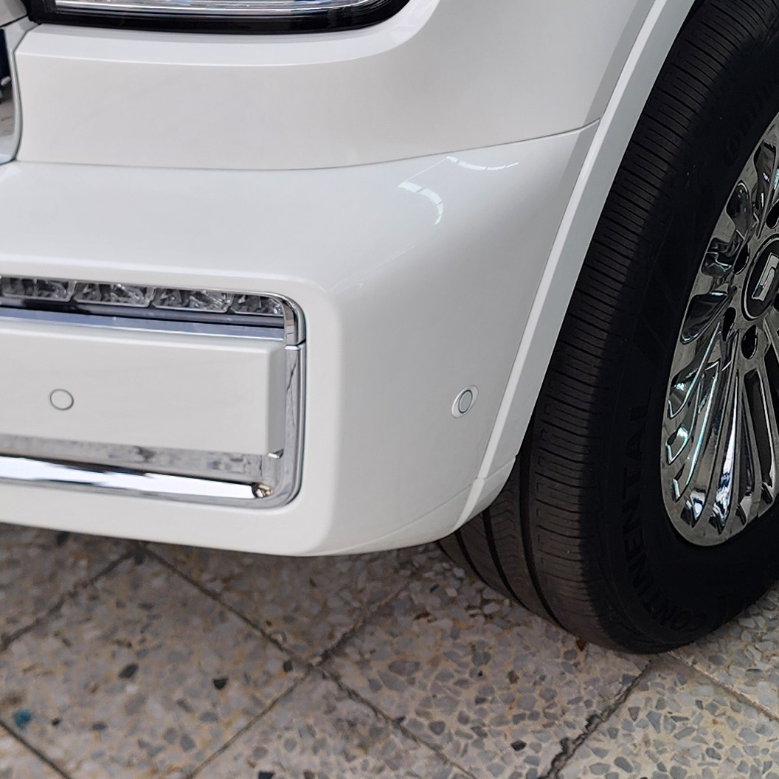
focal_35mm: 77
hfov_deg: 22.5
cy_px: -269
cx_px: 407
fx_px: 1960
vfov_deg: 20.3
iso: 12
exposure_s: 1/214
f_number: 1.8
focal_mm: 6.4
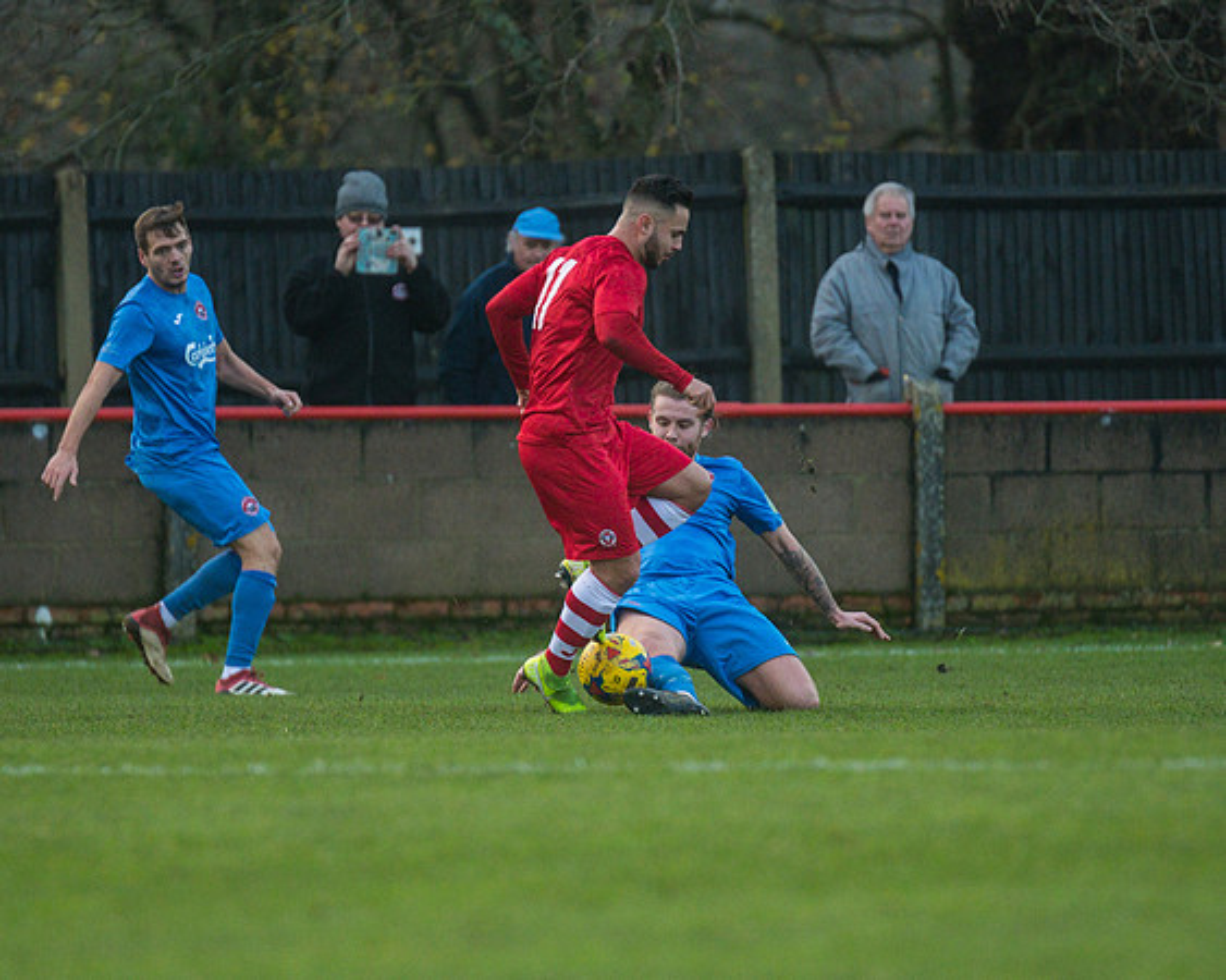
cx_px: 614
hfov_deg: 3.5
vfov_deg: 2.8
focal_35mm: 549
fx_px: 19930
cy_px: 459
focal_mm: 300
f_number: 2.8
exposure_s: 1/2000
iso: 2000
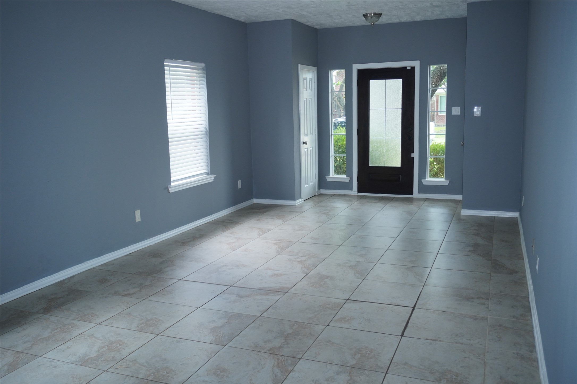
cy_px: 192
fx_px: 505
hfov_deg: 59.5
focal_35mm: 32
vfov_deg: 41.7
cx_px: 288
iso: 400
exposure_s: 1/60
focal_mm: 21
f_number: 4
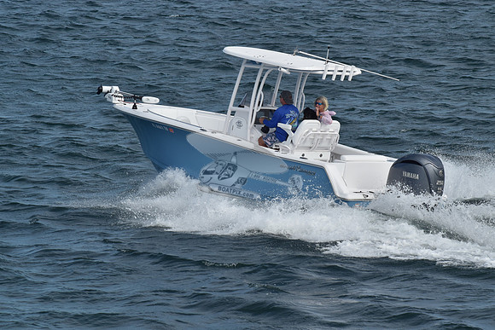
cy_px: 165
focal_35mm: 232
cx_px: 248
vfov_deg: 5.9
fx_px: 3197
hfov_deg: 8.9
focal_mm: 155
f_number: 11
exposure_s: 1/1000
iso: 400
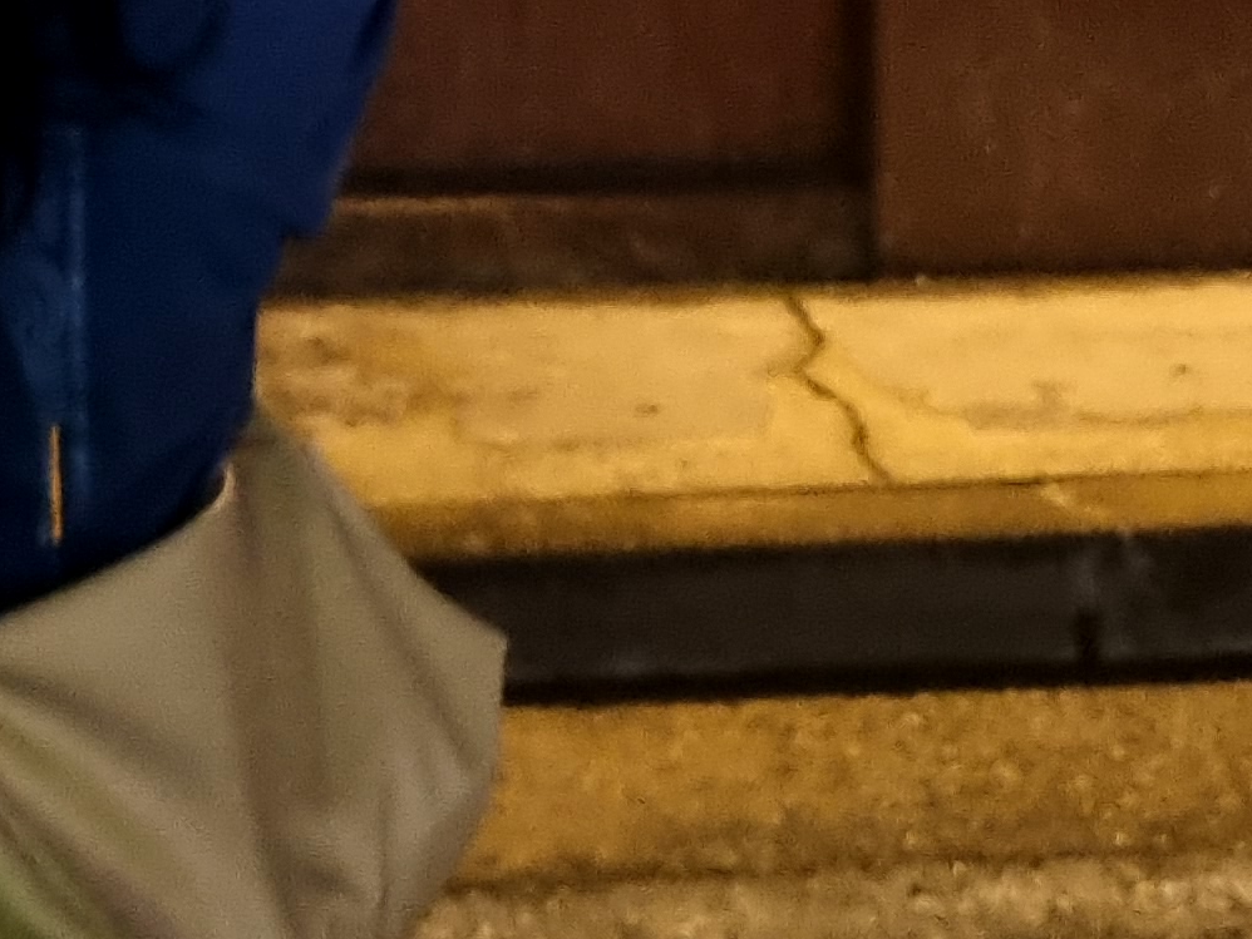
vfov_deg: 12.6
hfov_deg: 18.7
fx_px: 3799
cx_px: 497
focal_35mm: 105
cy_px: -876
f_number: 1.8
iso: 500
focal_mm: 5.4
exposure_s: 1/15
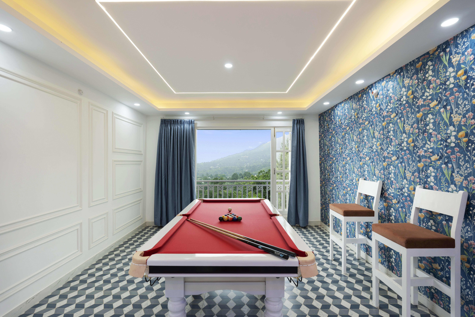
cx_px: 238
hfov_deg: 96.7
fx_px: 211
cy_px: 158
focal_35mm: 16
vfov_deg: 73.7
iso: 400
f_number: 5.6
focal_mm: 16
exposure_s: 1/160
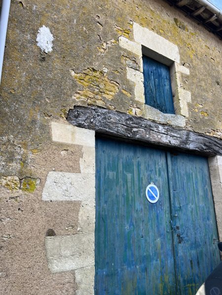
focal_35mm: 26
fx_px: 222
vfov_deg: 67.3
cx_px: 111
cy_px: 148
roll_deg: +2.3
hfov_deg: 53.1
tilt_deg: +16.7
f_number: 1.5
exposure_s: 1/226
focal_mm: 5.7
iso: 40
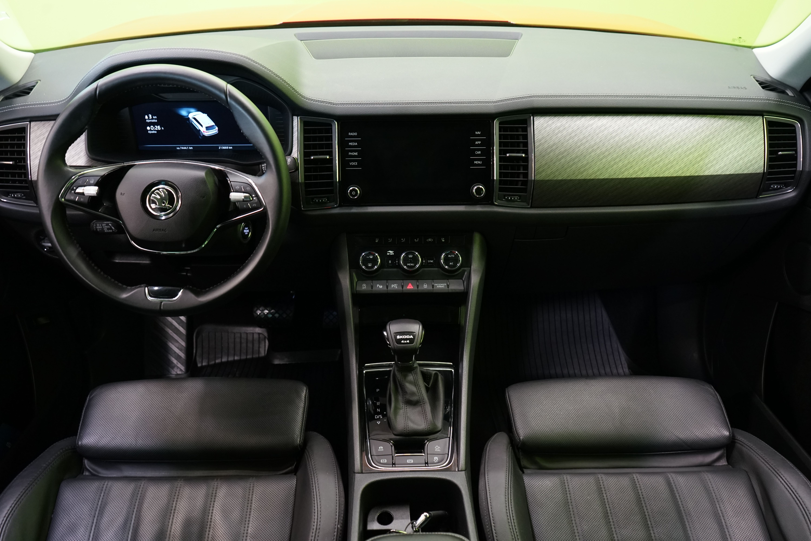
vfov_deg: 43.6
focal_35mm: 30
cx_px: 406
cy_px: 270
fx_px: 676
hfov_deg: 61.9
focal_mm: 30
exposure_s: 1/20
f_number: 5
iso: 2000
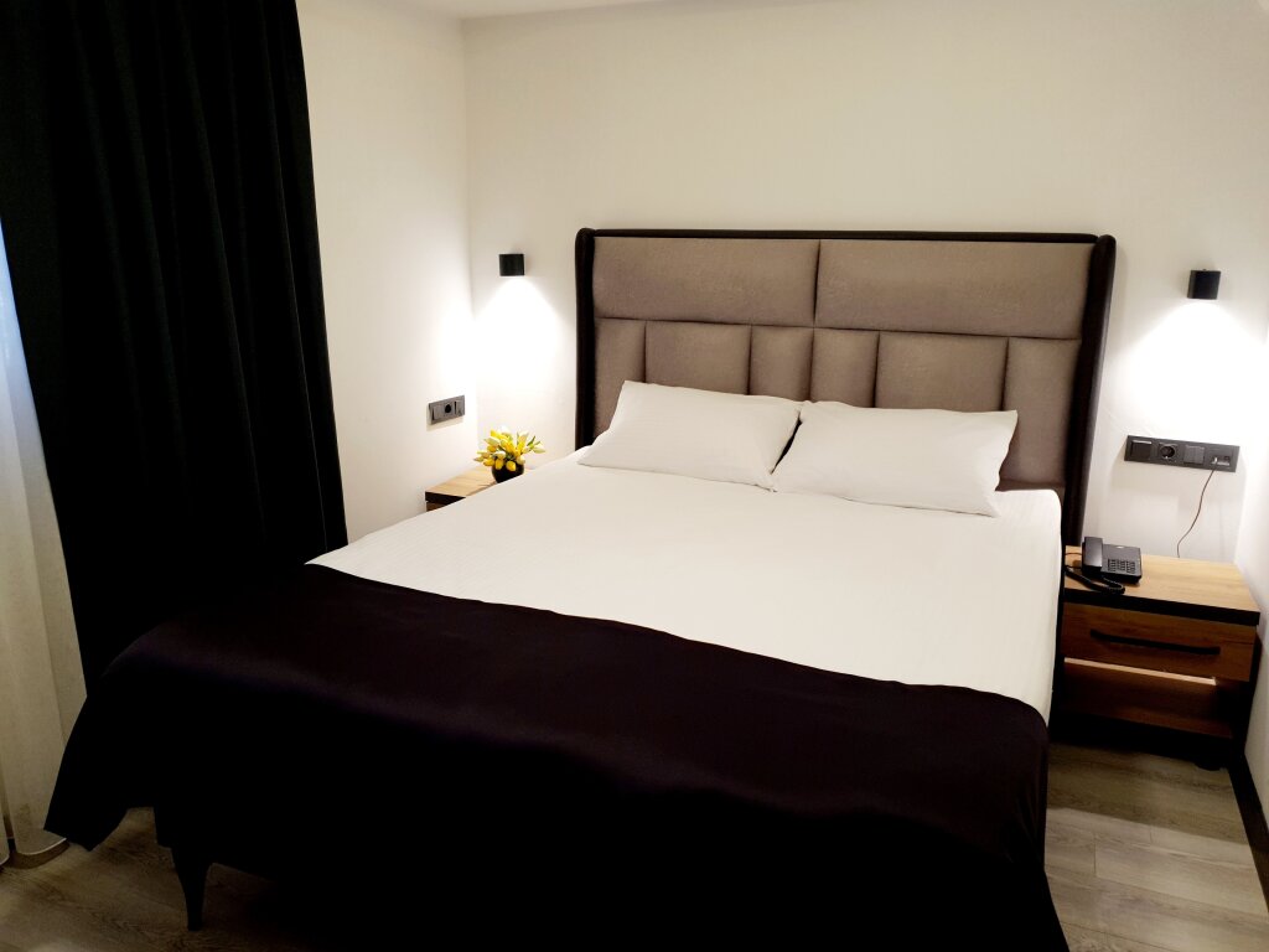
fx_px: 953
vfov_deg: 53.1
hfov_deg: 67.3
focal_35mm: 26
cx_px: 634
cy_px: 476
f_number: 1.5
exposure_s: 1/50
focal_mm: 4.32
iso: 80
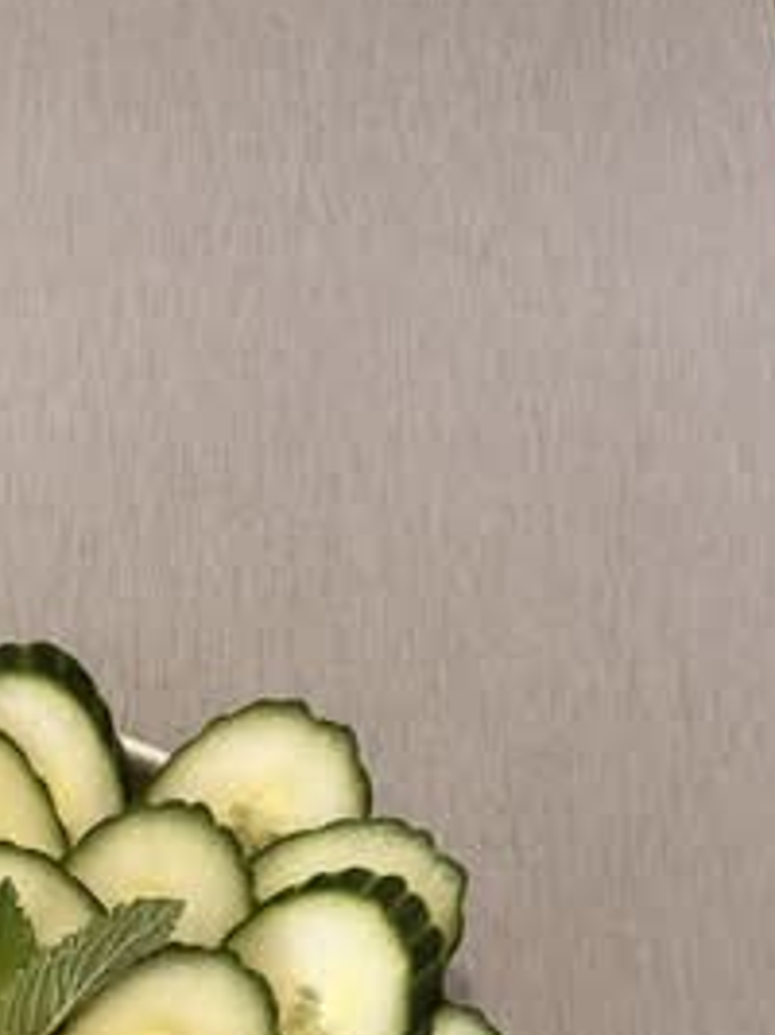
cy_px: 1149
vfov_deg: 26.9
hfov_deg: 21.6
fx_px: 1972
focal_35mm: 66
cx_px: 27
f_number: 1.78
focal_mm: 6.76
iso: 400
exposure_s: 1/60
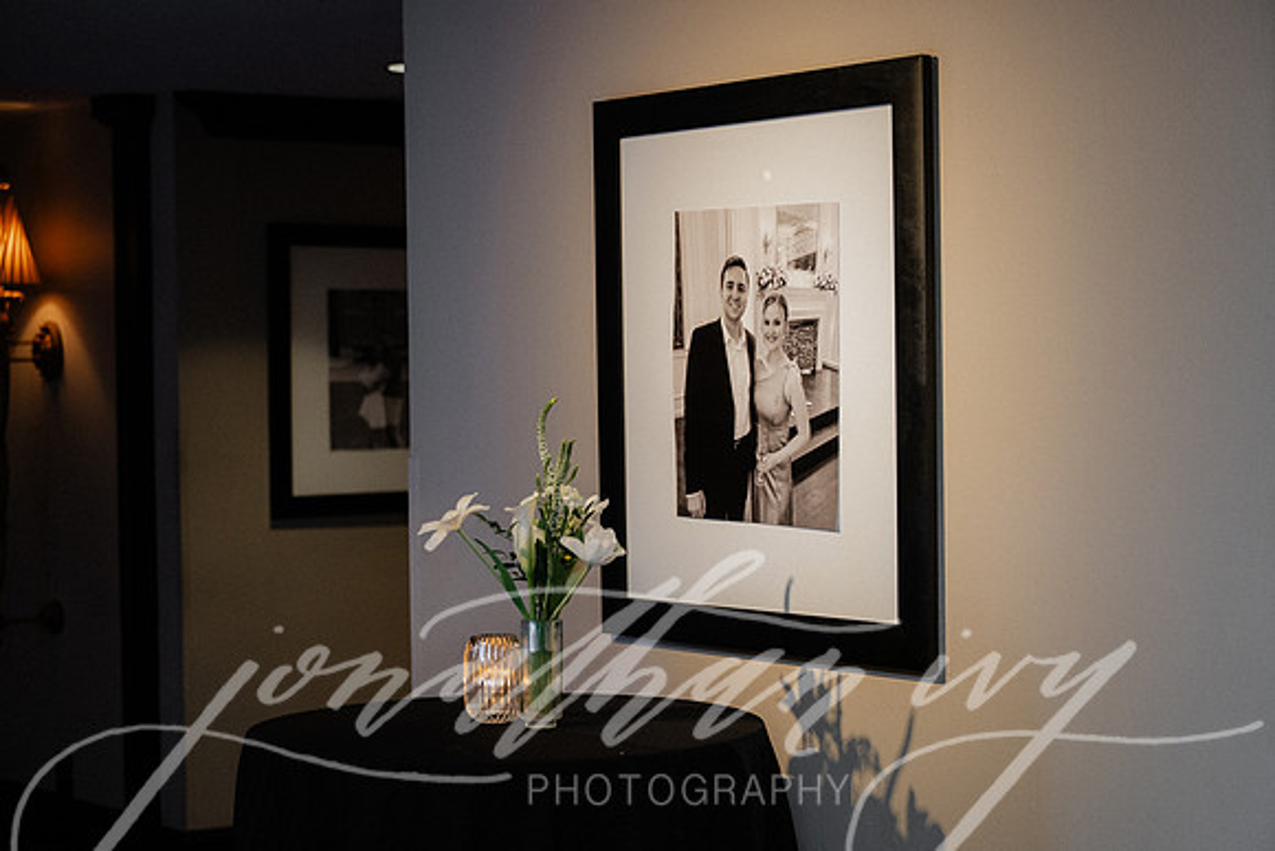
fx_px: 2477
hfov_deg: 28.8
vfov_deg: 19.5
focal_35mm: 70
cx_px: 719
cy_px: 426
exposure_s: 1/160
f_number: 2.8
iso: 1600
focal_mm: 62
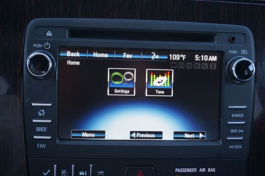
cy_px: 88
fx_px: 331
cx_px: 132
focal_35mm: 45
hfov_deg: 43.6
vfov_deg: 29.8
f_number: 5
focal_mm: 30
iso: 800
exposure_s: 1/60
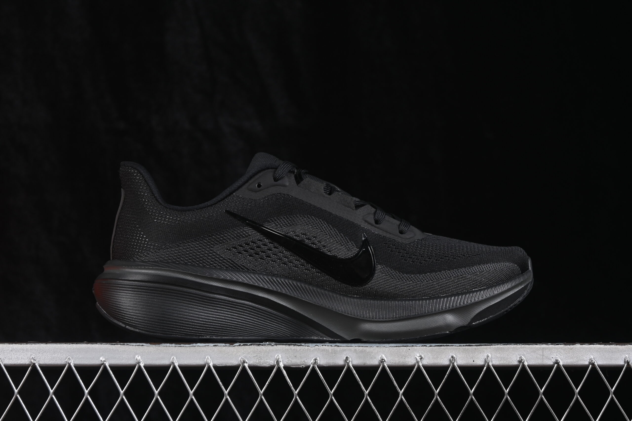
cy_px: 210
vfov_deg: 18.2
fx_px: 1317
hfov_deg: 27.0
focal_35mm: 75
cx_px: 316
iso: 160
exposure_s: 1/60
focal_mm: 50
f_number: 6.3
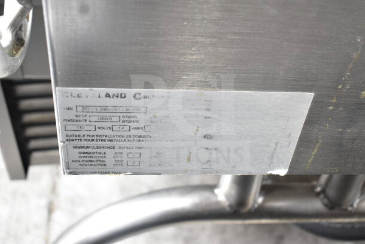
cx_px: 182
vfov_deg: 29.9
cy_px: 122
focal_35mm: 45
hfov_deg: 43.6
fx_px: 456
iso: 1600
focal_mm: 30
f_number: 4.2
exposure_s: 1/60
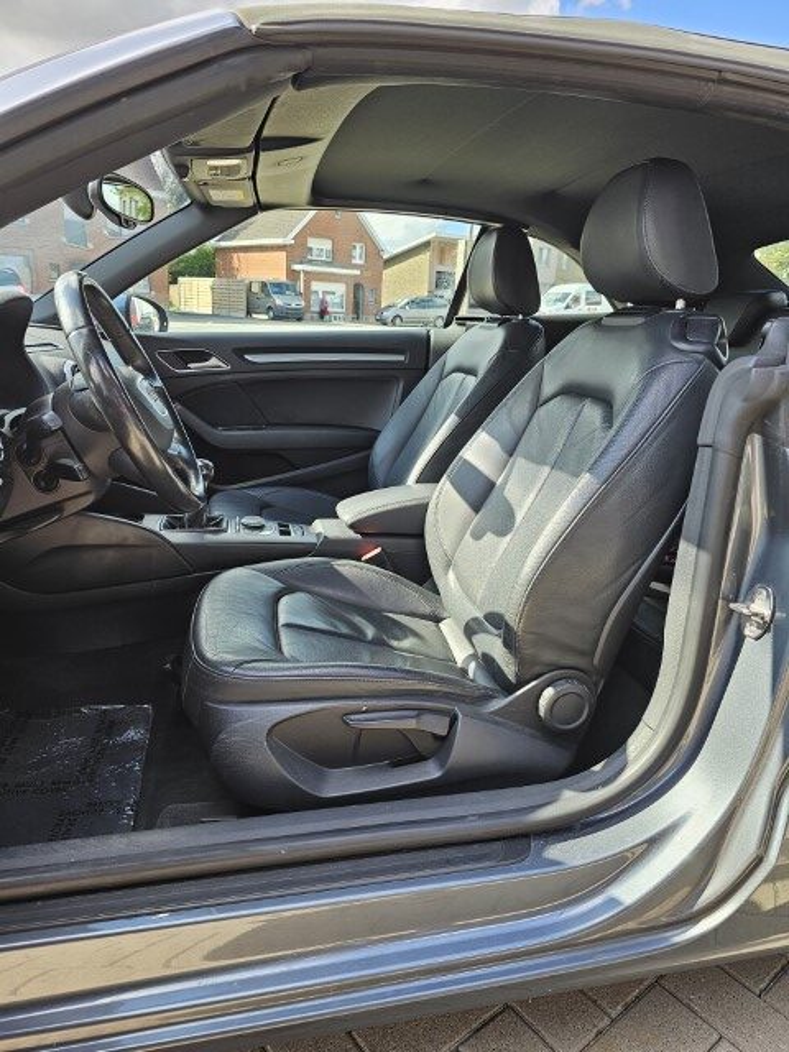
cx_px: 394
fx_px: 699
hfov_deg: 58.9
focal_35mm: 23
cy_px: 526
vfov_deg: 73.9
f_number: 1.7
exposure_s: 1/359
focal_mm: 6.3
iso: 50
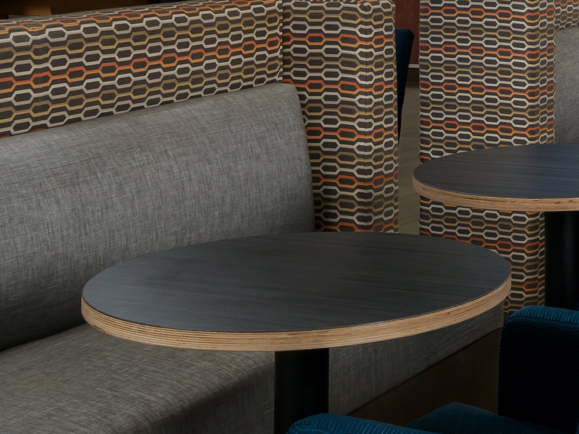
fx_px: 1472
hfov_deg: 20.4
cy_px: 59
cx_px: 749
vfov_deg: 16.6
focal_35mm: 88
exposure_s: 1/125
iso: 400
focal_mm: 24
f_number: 11
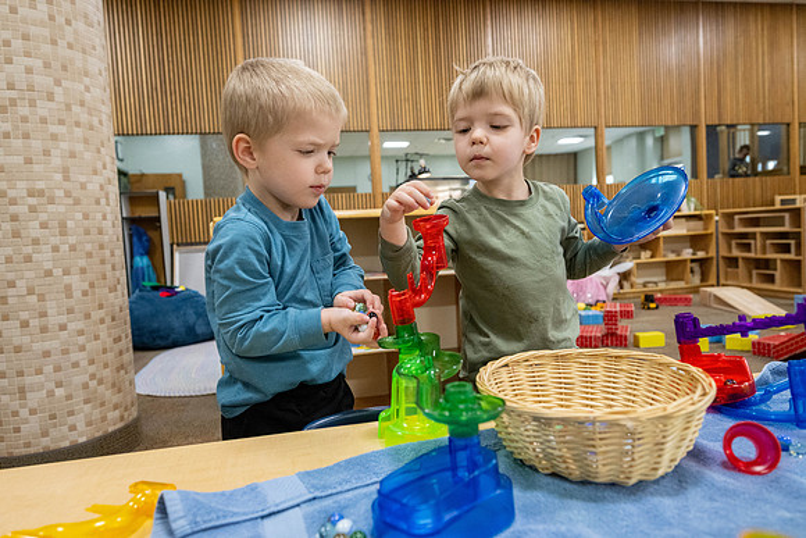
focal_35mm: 23
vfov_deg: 55.1
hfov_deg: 76.1
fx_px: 515
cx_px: 403
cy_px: 269
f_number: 4
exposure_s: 1/320
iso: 3200
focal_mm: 23
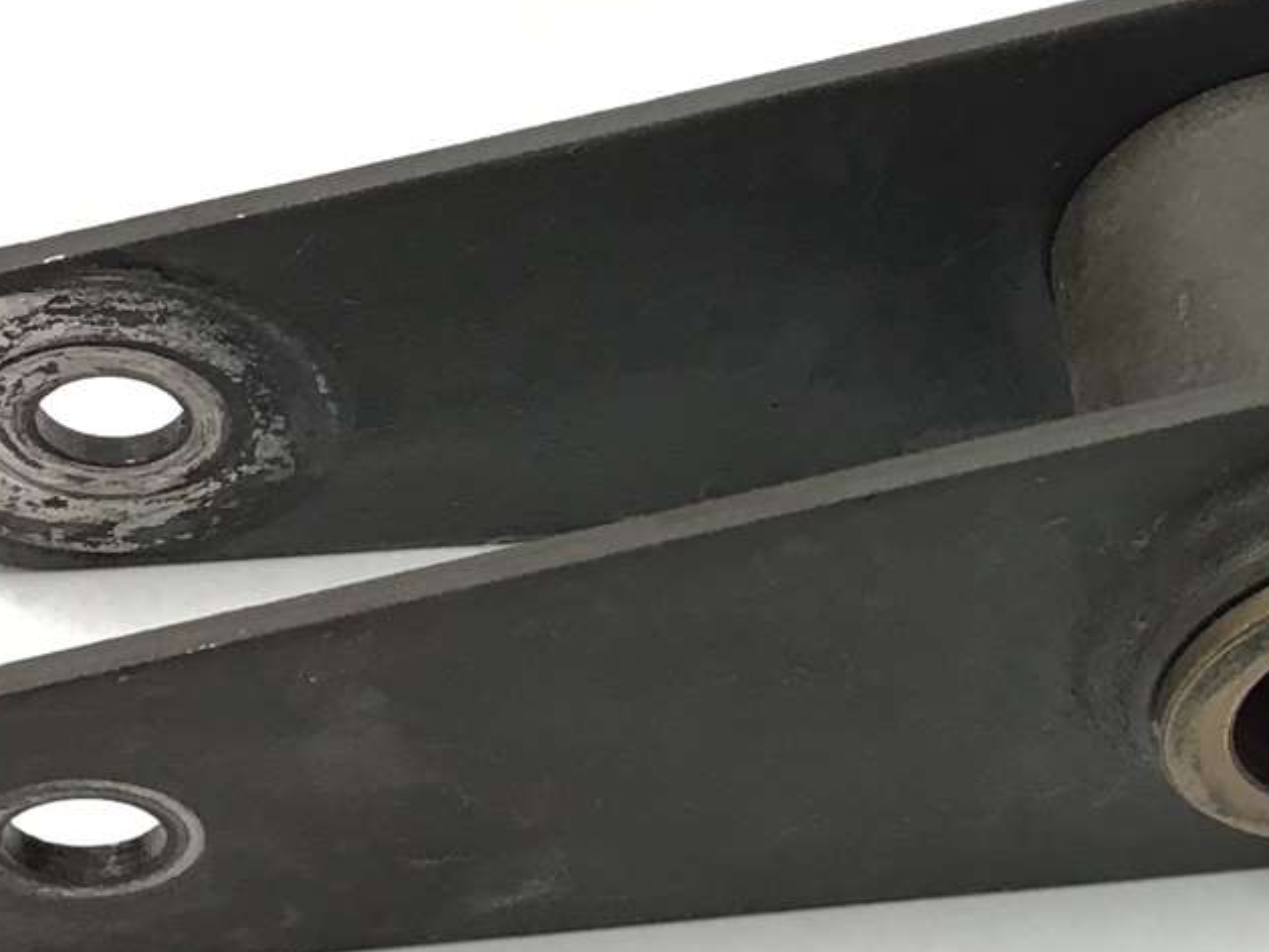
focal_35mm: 82
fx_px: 3007
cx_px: 1200
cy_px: 395
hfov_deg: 23.1
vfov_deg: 18.0
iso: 64
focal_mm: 3.3
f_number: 2.4
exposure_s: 1/30
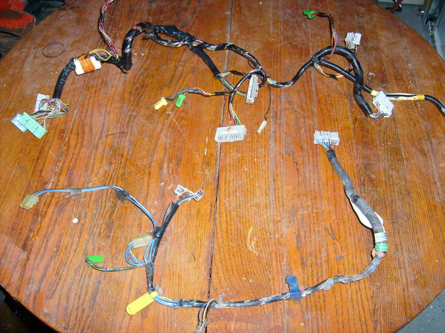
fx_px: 450
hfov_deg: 52.6
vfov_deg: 40.7
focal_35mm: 35
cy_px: 166
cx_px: 222
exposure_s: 1/45
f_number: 2.8
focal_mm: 5.8
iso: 100
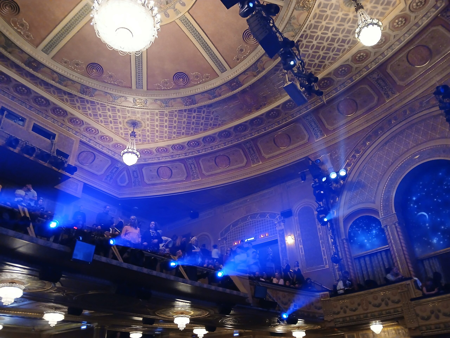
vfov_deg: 53.1
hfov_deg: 67.3
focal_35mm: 26
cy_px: 169
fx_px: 338
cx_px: 225
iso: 400
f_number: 1.8
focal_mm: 3.98
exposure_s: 1/24
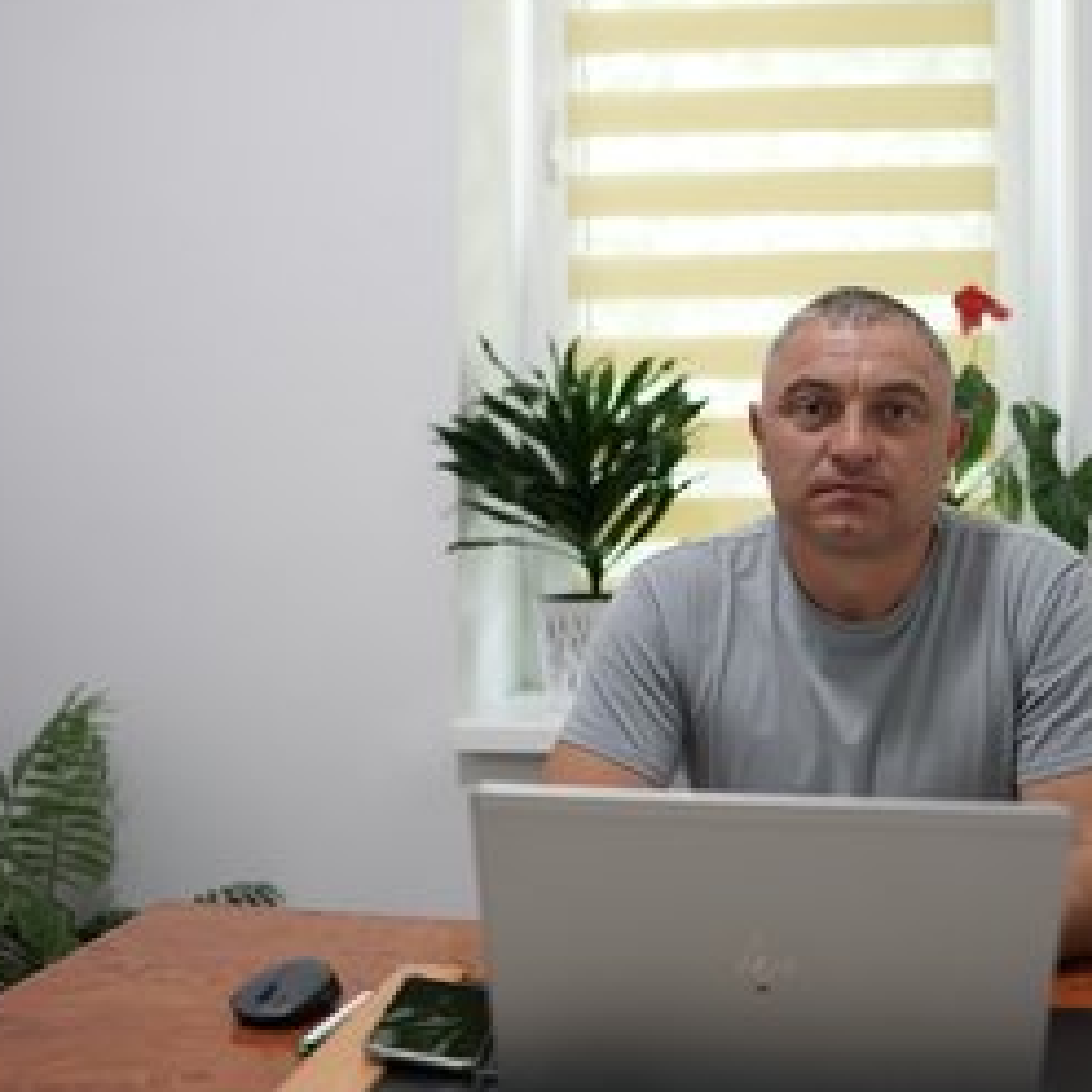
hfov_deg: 35.0
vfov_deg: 35.4
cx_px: 744
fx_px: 1713
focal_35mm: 48
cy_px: 555
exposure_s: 1/250
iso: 800
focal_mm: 35
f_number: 2
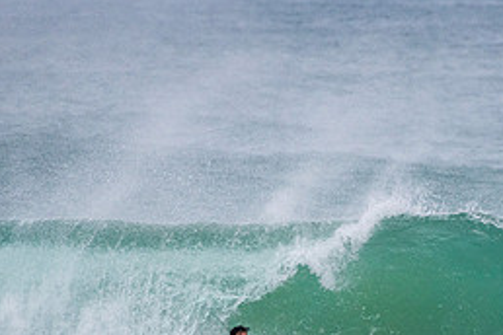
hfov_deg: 1.8
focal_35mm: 1126
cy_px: 359
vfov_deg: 1.2
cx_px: 300
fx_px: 15731
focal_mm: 500
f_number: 5.6
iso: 800
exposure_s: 1/1250
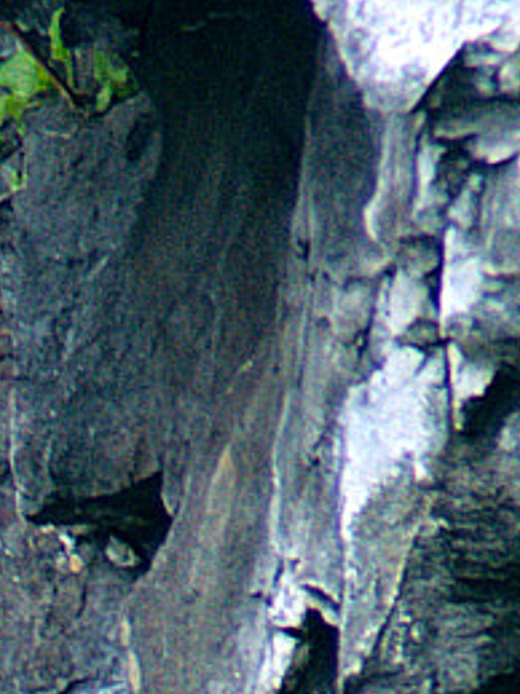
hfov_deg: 0.6
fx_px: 53582
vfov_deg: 0.7
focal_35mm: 2673
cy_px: 726
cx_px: -1541
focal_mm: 300
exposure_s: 1/320
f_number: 10
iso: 400
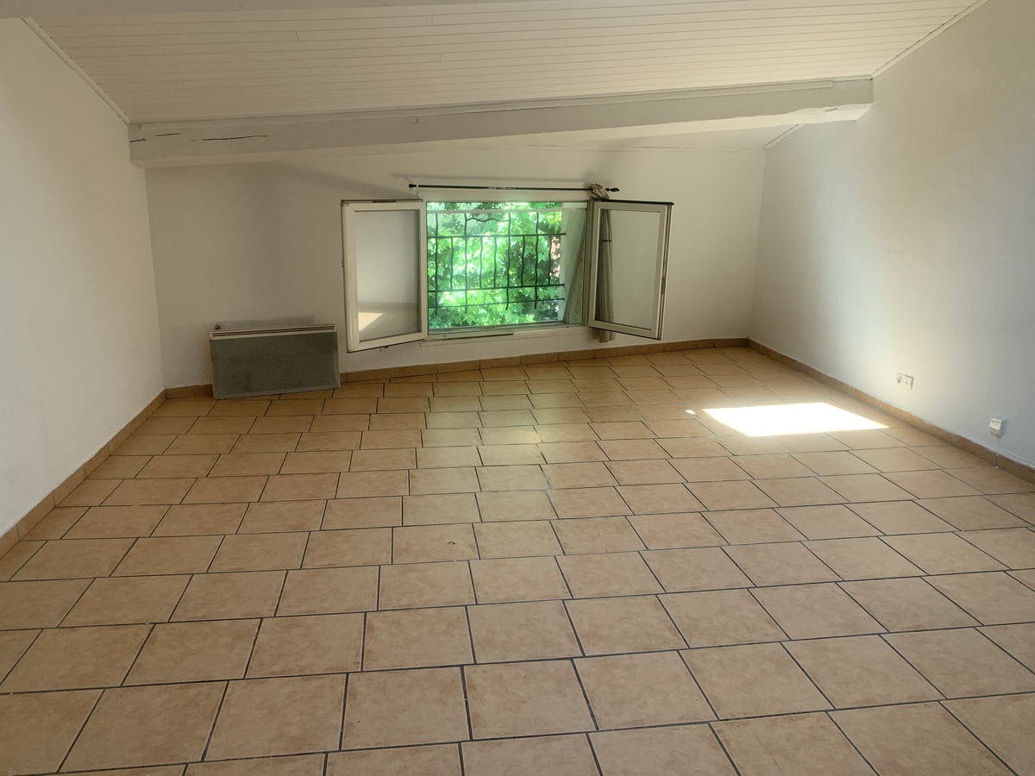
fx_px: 777
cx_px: 518
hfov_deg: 67.3
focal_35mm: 26
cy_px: 388
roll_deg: +1.0
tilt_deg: -15.4
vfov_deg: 53.1
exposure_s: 1/121
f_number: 1.8
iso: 50
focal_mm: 4.25
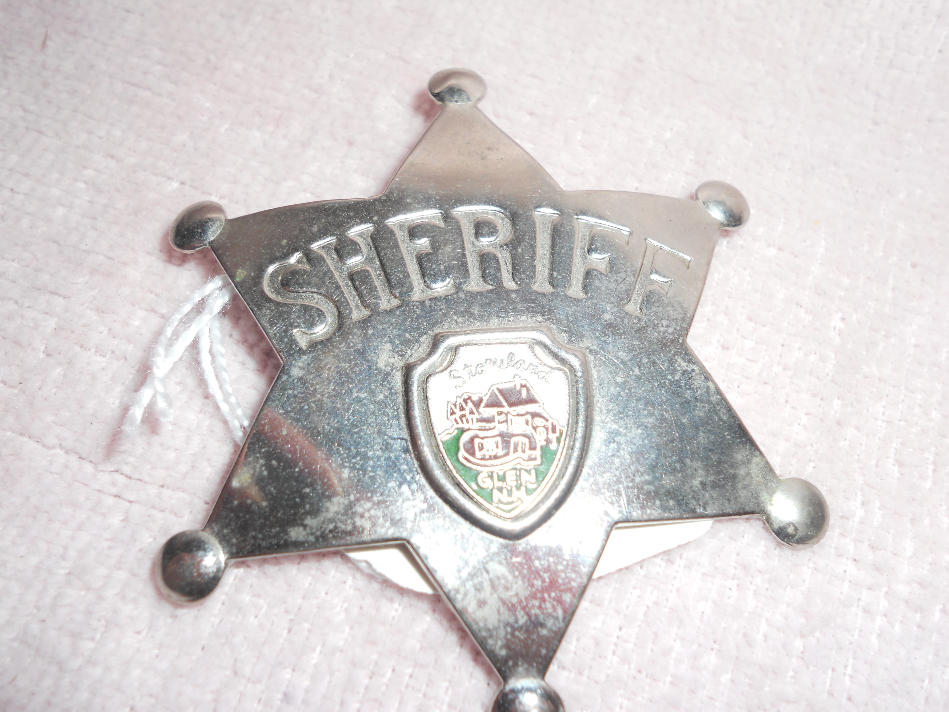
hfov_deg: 56.8
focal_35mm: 32
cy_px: 356
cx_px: 474
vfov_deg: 44.2
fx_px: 877
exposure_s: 1/25
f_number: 8.8
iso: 80
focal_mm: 5.8
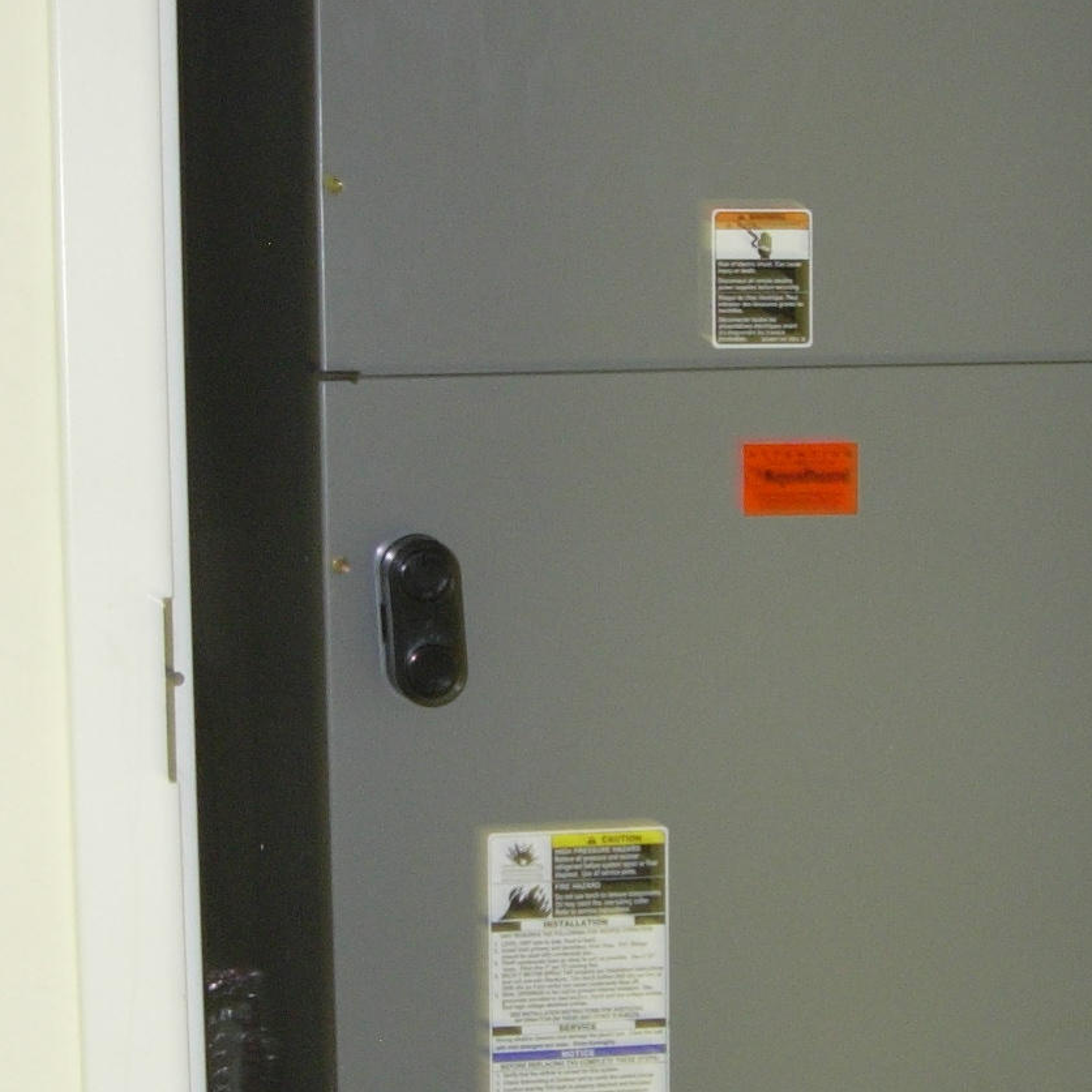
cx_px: 813
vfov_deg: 16.7
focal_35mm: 104
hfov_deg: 16.7
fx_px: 3712
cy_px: 650
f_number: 2.8
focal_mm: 7.8
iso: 79
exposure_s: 1/8.4
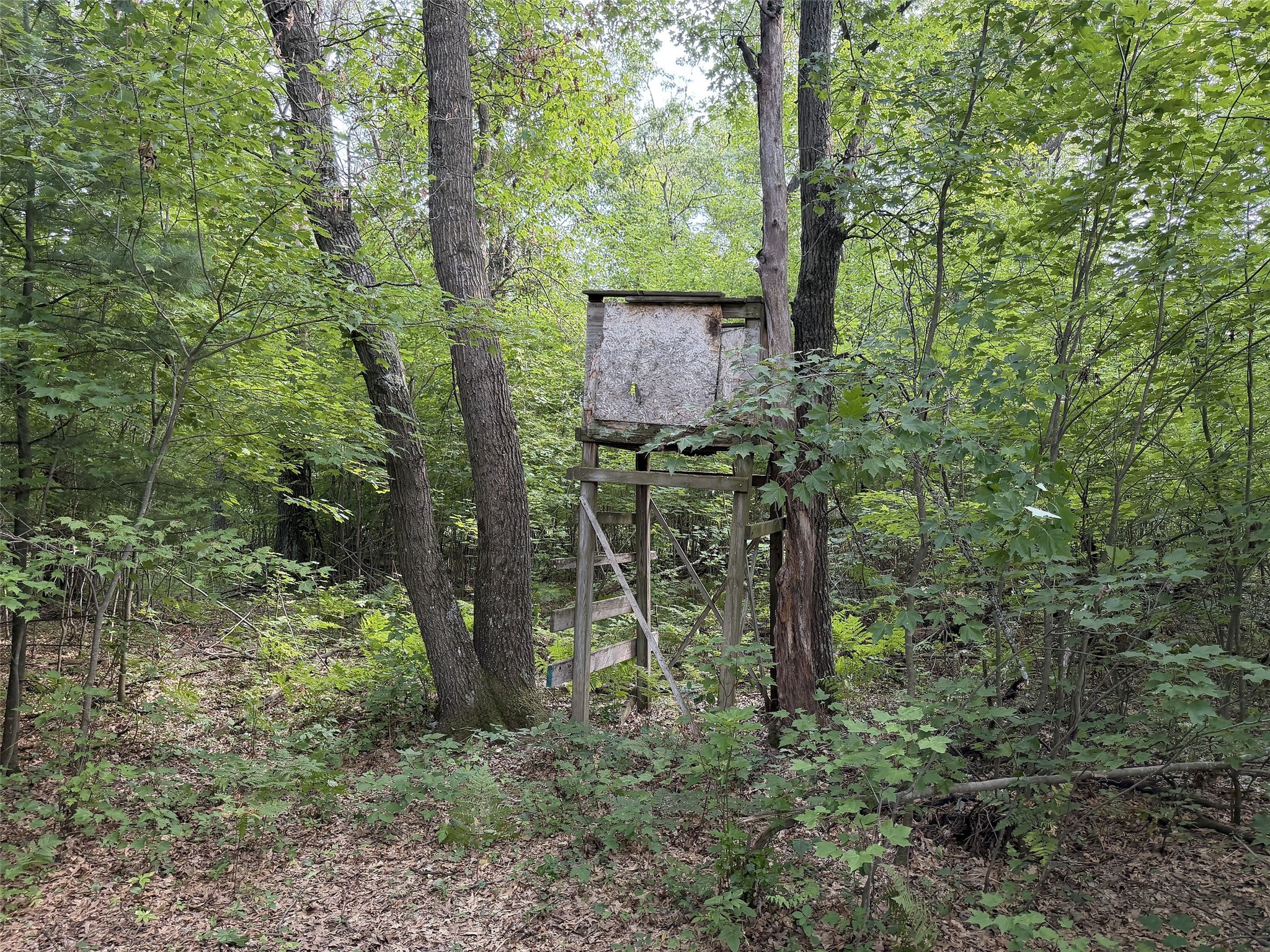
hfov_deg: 71.6
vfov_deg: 56.8
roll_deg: +1.4
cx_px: 635
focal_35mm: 24
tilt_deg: +3.4
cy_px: 476
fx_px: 881
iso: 200
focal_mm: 6.76
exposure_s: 1/120
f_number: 1.78
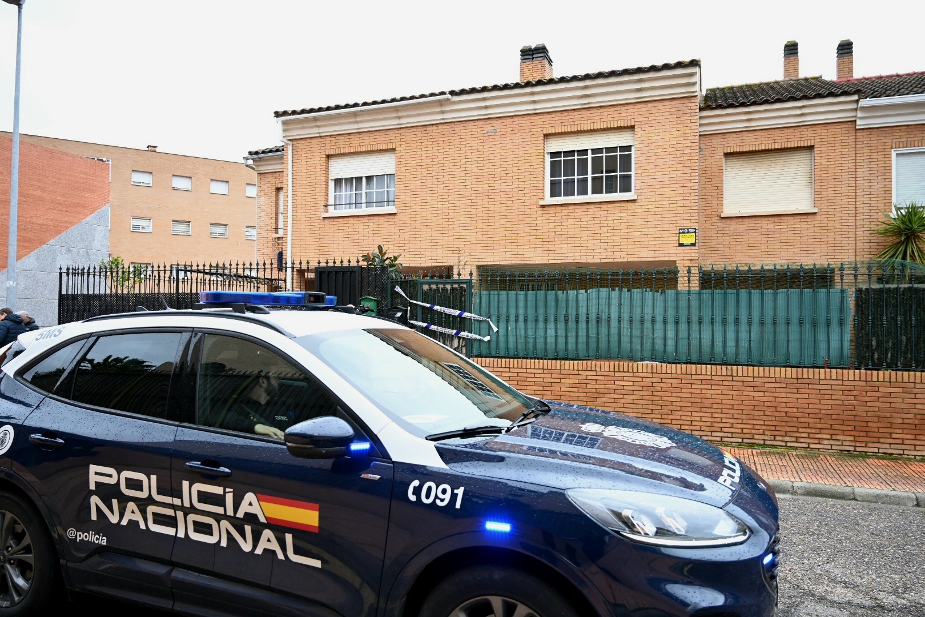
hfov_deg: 69.4
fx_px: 668
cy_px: 308
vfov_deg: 49.6
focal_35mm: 26
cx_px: 462
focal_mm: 26
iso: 2000
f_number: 4
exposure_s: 1/1667
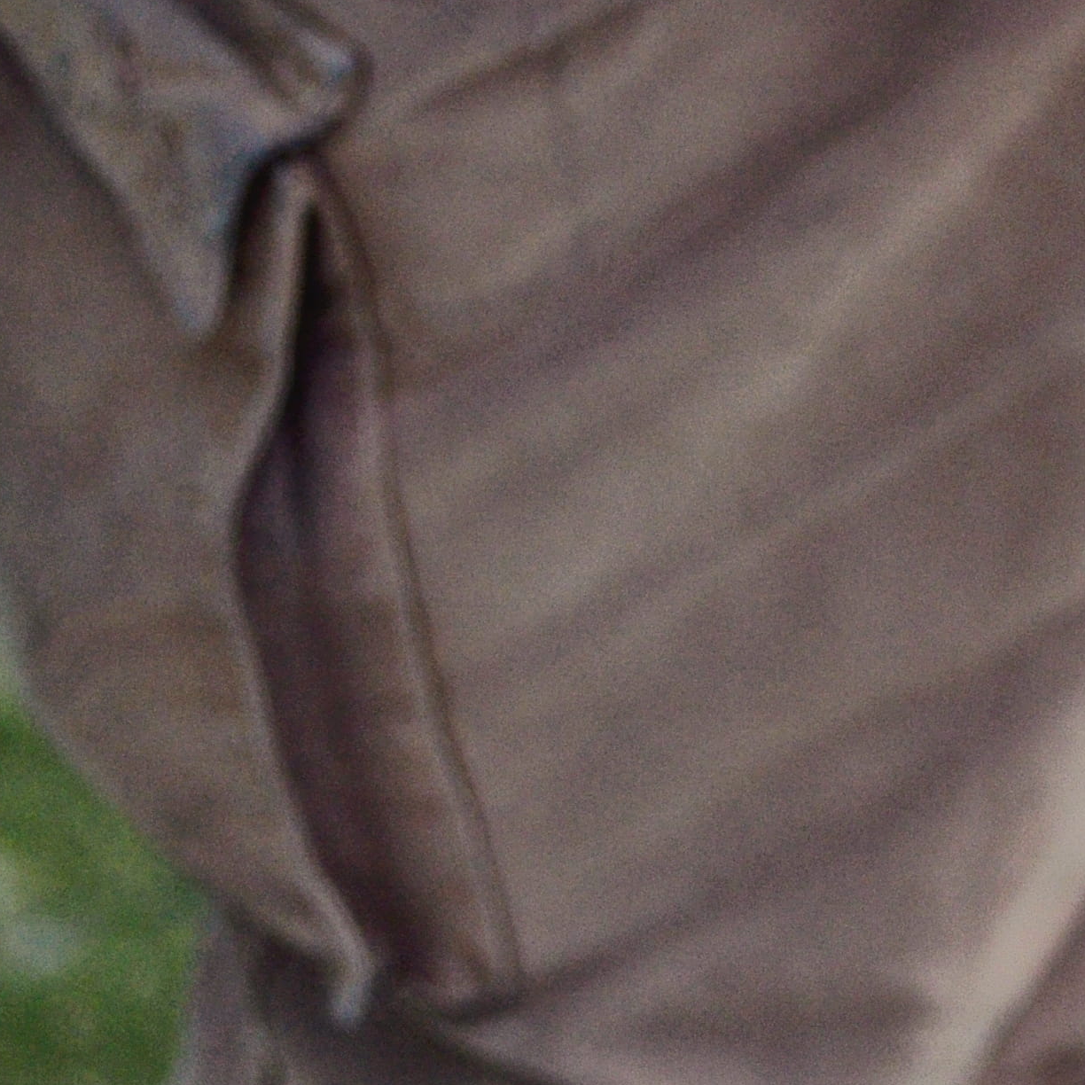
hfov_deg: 11.4
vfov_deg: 11.9
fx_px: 5106
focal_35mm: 144
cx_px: 1874
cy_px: -98
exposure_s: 1/4000
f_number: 5
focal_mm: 30
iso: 800
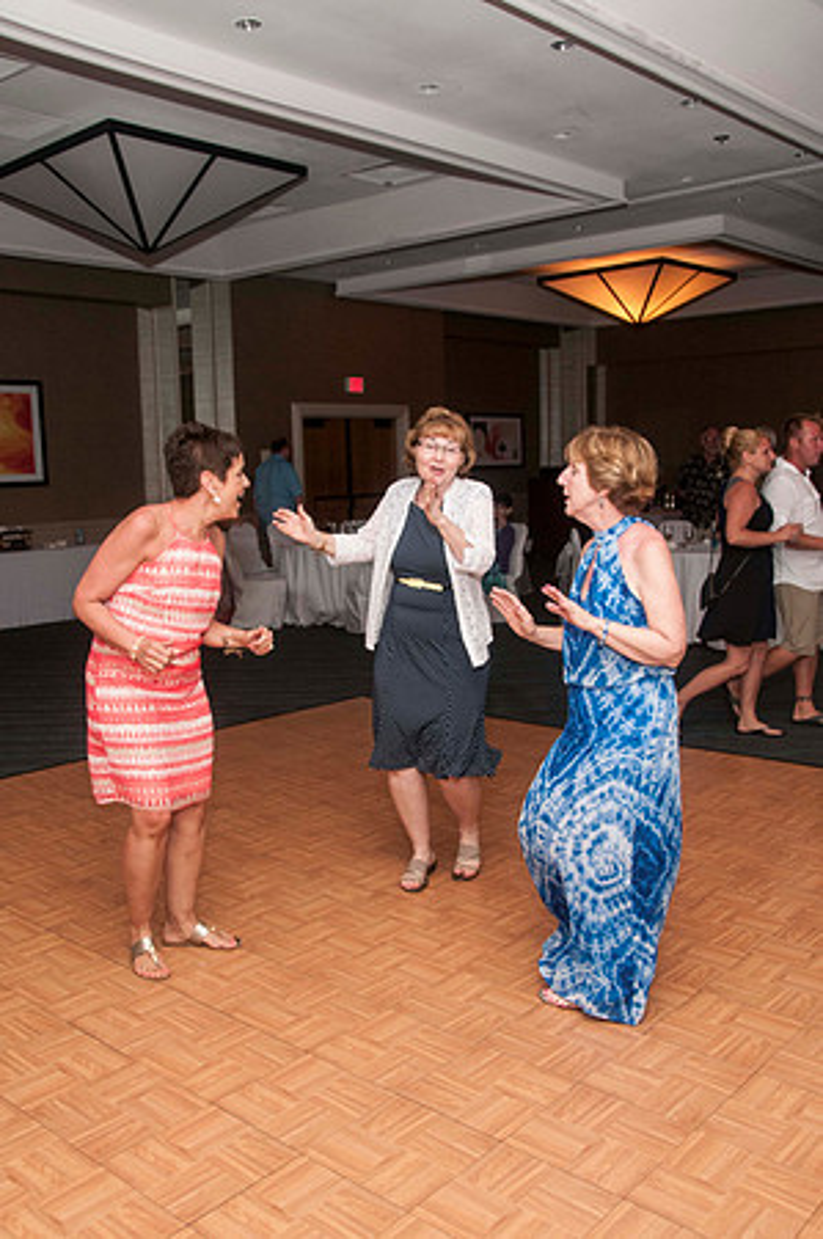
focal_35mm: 33
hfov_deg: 39.9
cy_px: 620
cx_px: 412
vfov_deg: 57.3
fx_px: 1134
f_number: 5.6
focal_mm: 22
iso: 800
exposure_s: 1/60
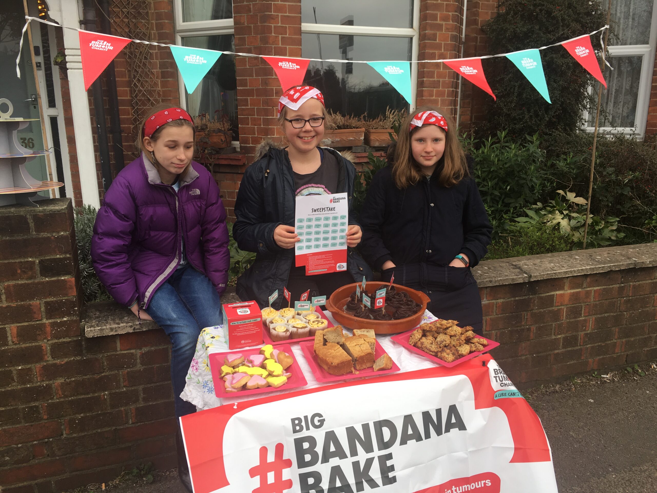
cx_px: 328
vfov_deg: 48.2
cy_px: 246
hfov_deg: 61.7
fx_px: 550
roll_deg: +0.7
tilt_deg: -13.9
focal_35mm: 29
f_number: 2.2
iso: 25
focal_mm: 4.15
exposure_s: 1/158
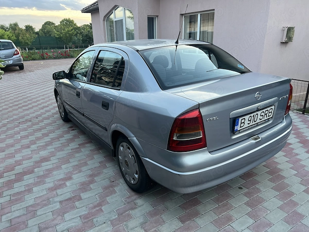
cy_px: 116
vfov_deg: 53.1
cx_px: 154
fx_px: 232
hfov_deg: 67.3
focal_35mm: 26
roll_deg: +1.0
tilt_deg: -18.5
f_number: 1.5
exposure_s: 1/121
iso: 100
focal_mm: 5.7
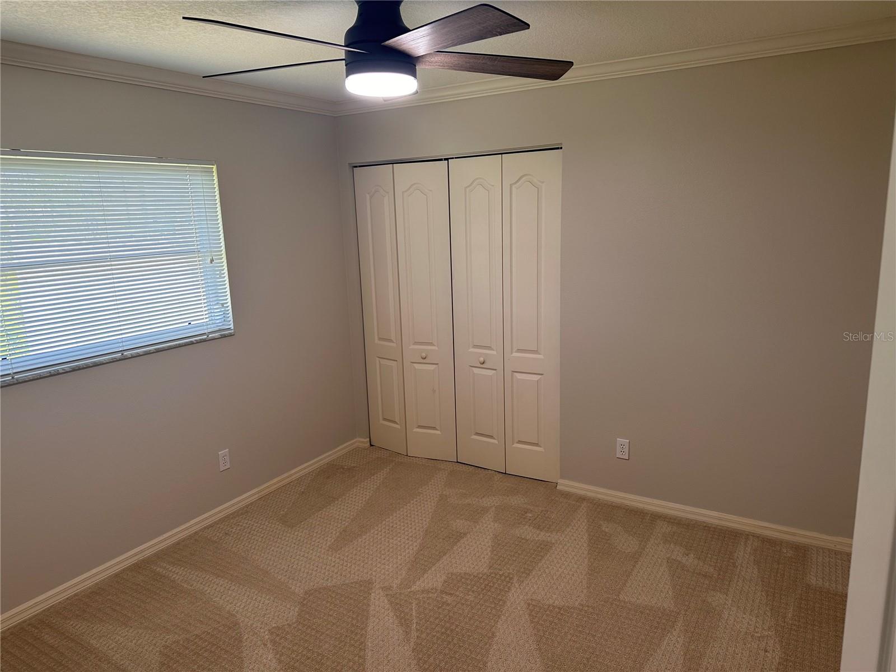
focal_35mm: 24
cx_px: 448
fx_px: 621
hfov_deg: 71.6
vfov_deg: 56.8
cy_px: 336
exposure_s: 1/60
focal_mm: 6.86
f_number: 1.78
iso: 125
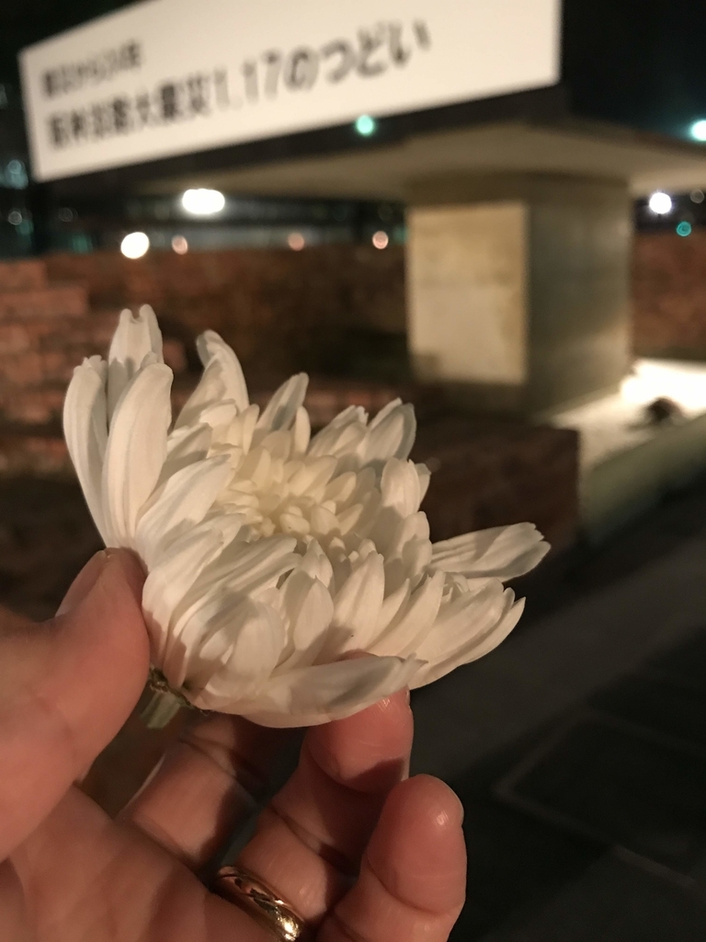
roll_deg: +2.9
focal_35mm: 28
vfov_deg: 63.4
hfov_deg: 49.7
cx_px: 353
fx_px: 761
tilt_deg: -13.2
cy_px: 471
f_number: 1.8
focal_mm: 3.99
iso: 100
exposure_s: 1/7
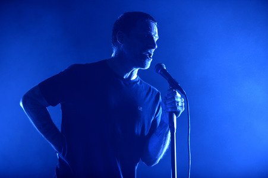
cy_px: 89
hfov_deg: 17.7
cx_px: 134
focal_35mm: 116
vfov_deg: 11.8
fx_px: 863
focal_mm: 116
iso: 2500
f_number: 2.8
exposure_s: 1/200
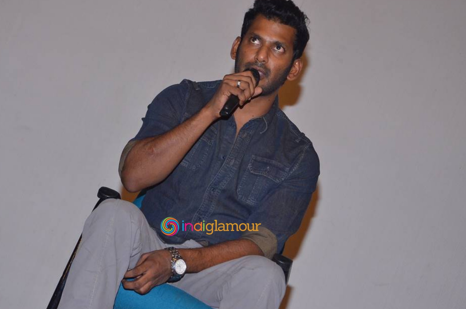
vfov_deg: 11.8
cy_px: 147
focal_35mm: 116
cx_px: 210
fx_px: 1499
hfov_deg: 17.7
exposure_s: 1/250
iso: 1600
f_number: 7.1
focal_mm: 70
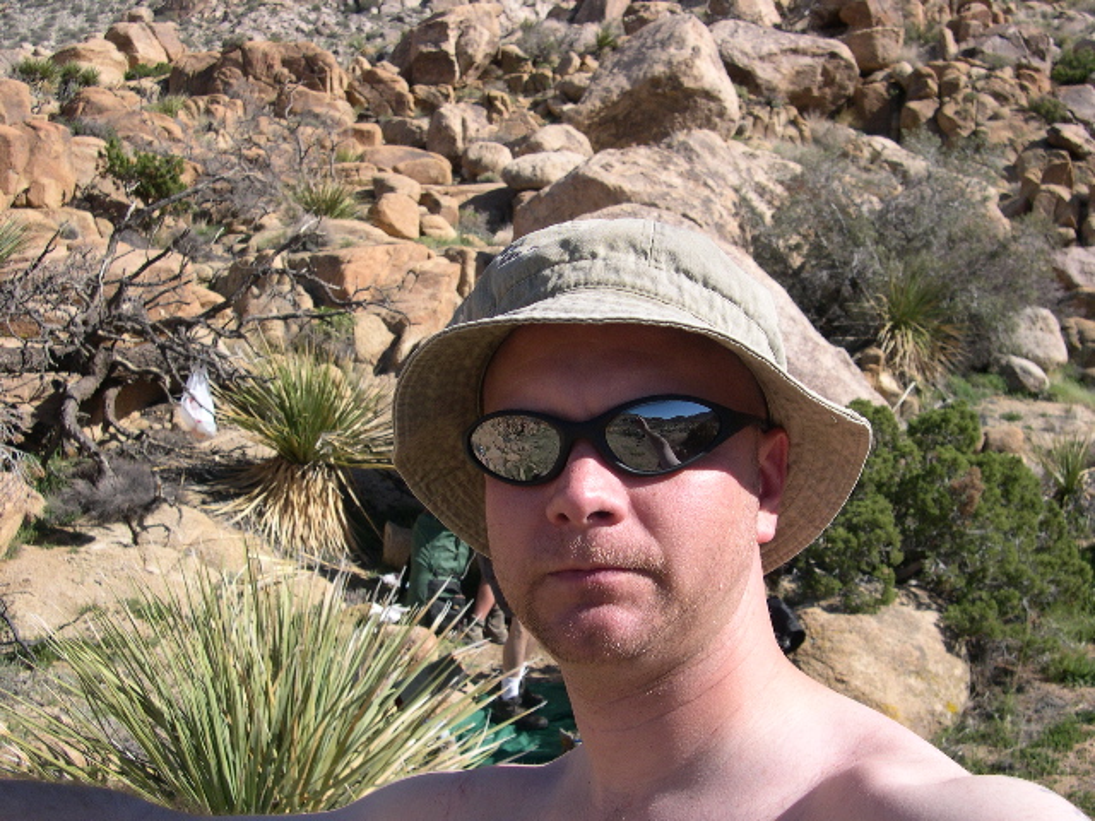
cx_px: 548
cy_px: 410
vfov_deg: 37.7
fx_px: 1202
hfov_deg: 49.0
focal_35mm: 38
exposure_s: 1/205
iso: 100
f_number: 7.6
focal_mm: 8
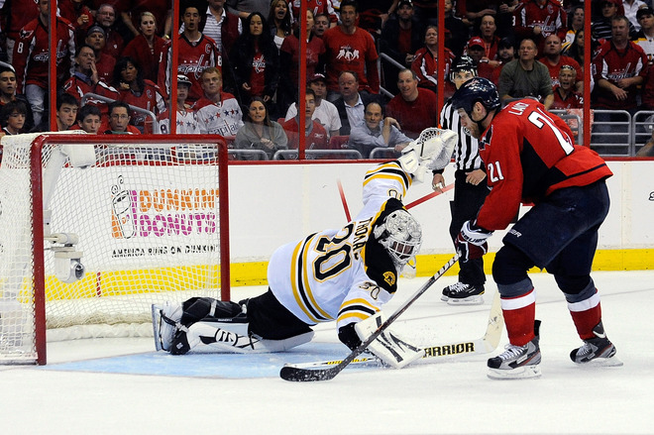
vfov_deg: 16.6
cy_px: 218
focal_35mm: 82
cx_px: 327
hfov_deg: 24.8
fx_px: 1489
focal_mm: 82
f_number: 4
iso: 3200
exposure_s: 1/1000
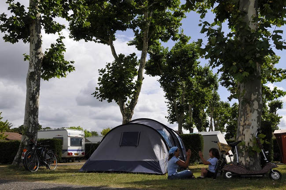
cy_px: 95
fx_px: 262
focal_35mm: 33
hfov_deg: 57.3
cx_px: 143
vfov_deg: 39.8
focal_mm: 22
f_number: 10
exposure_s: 1/400
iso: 200
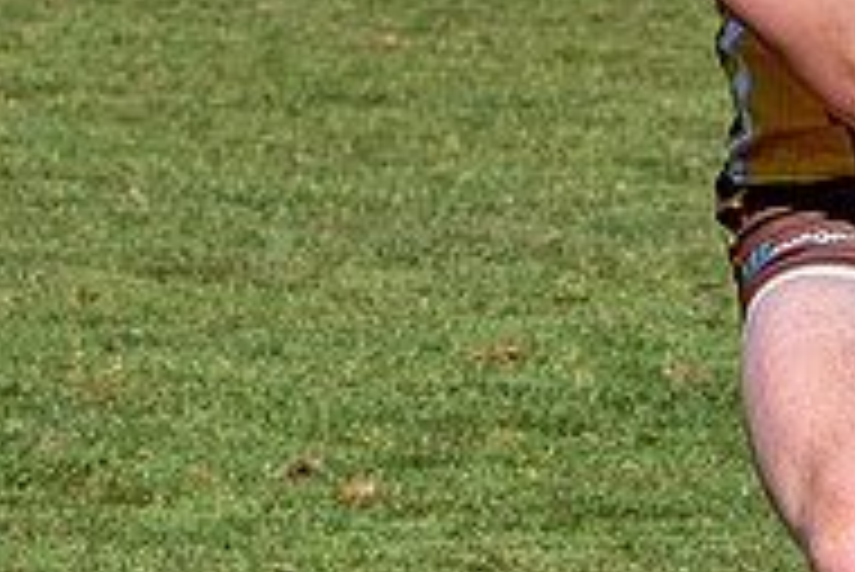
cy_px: -348
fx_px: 19703
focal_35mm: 829
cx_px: 936
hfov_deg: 2.5
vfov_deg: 1.7
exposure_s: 1/1000
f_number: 5
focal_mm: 86
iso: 180
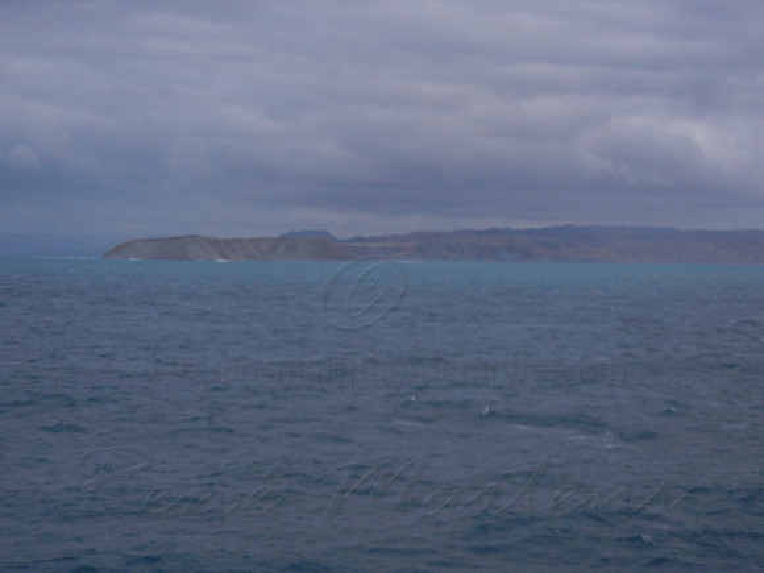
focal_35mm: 77
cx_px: 382
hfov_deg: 25.3
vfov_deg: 19.1
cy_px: 286
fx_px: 1699
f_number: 4.3
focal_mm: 13.9
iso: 200
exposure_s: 1/698
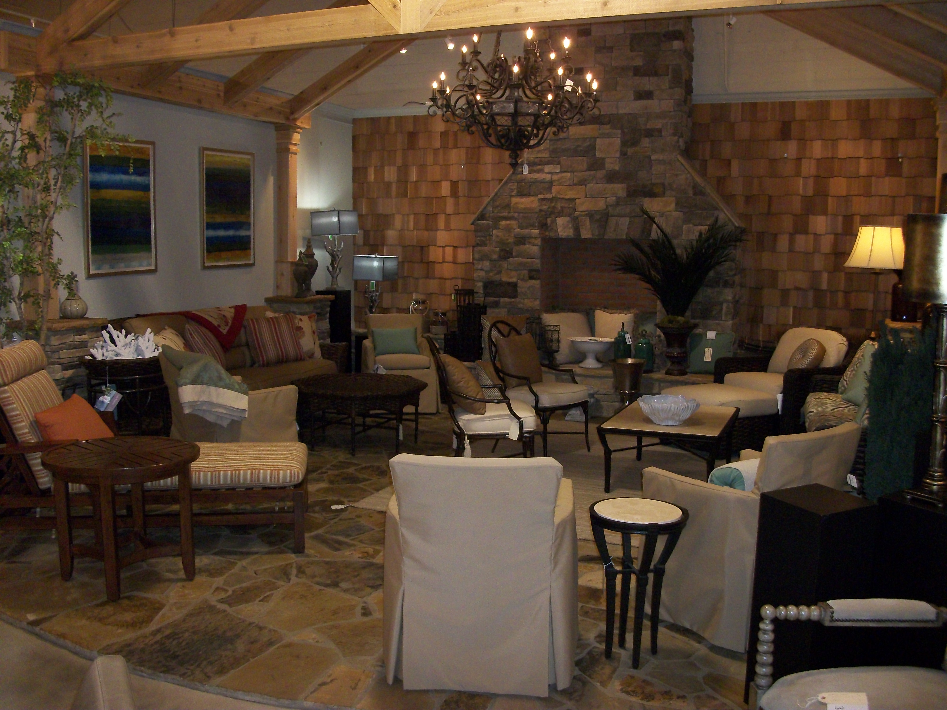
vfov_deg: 44.2
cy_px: 355
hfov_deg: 56.8
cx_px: 474
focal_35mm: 32
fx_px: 875
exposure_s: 1/60
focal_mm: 5.7
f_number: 2.9
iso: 250
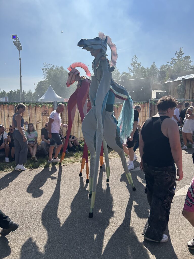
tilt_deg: -6.6
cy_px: 130
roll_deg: +1.4
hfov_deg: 53.1
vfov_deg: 67.3
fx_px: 194
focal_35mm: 26
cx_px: 97
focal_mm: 5.7
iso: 50
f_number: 1.5
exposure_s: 1/6211
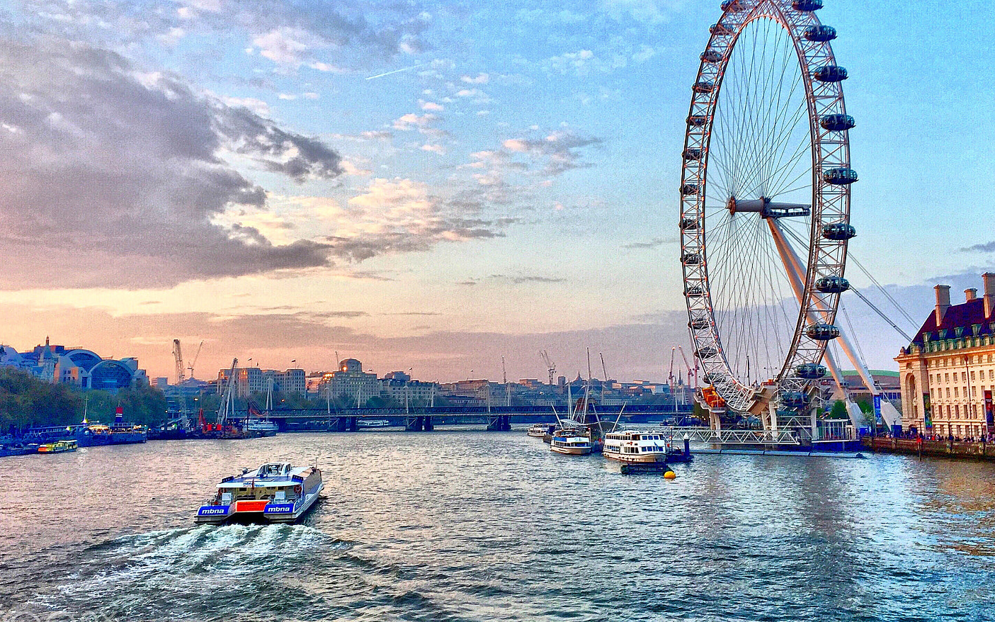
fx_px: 949
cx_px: 507
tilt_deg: +6.0
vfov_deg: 36.3
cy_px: 295
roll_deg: -0.1
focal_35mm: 35
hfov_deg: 55.3
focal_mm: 4.15
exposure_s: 1/100
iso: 32
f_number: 2.2
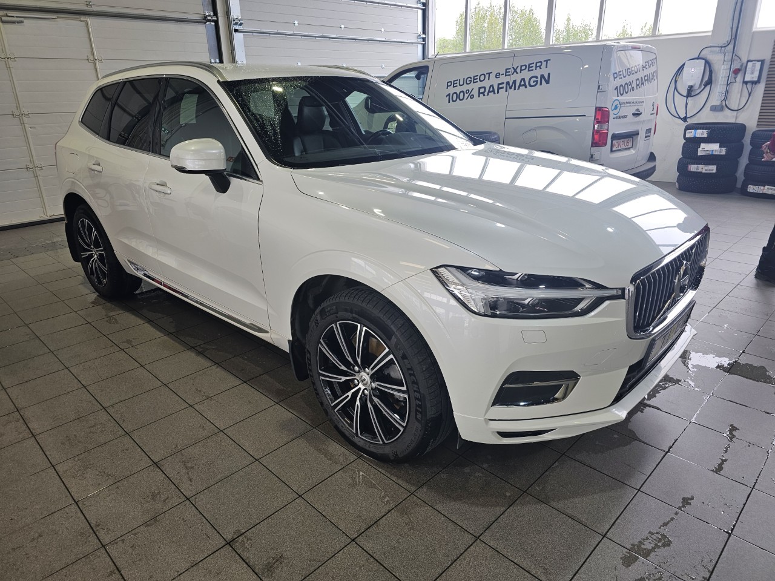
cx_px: 388
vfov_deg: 58.9
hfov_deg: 73.9
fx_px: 515
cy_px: 290
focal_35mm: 23
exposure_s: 1/100
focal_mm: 6.3
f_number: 1.7
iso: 25
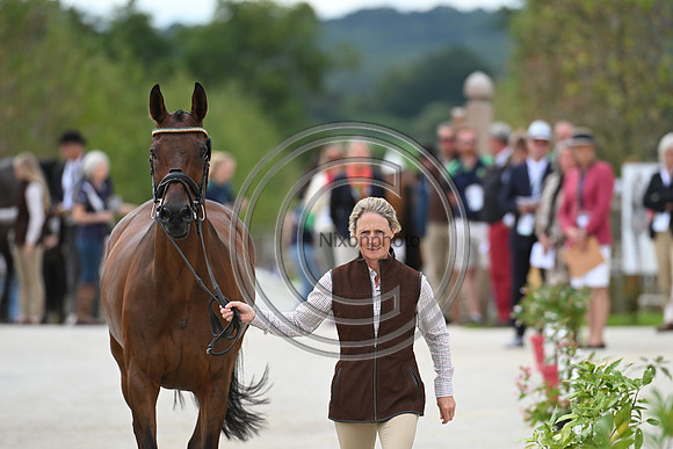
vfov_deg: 3.4
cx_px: 336
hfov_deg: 5.2
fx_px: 7479
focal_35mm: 400
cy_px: 224
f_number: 5.6
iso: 640
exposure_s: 1/1250
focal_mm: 400
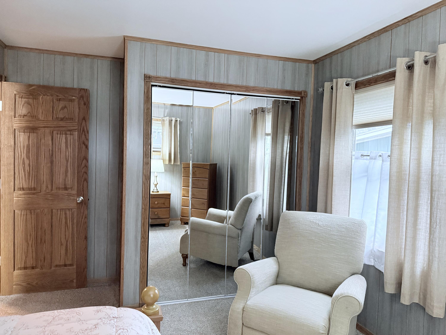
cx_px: 223
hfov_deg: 71.6
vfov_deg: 56.8
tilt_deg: -1.7
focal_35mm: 24
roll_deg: -2.1
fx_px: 309
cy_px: 168
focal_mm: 6.76
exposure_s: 1/40
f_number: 1.78
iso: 800
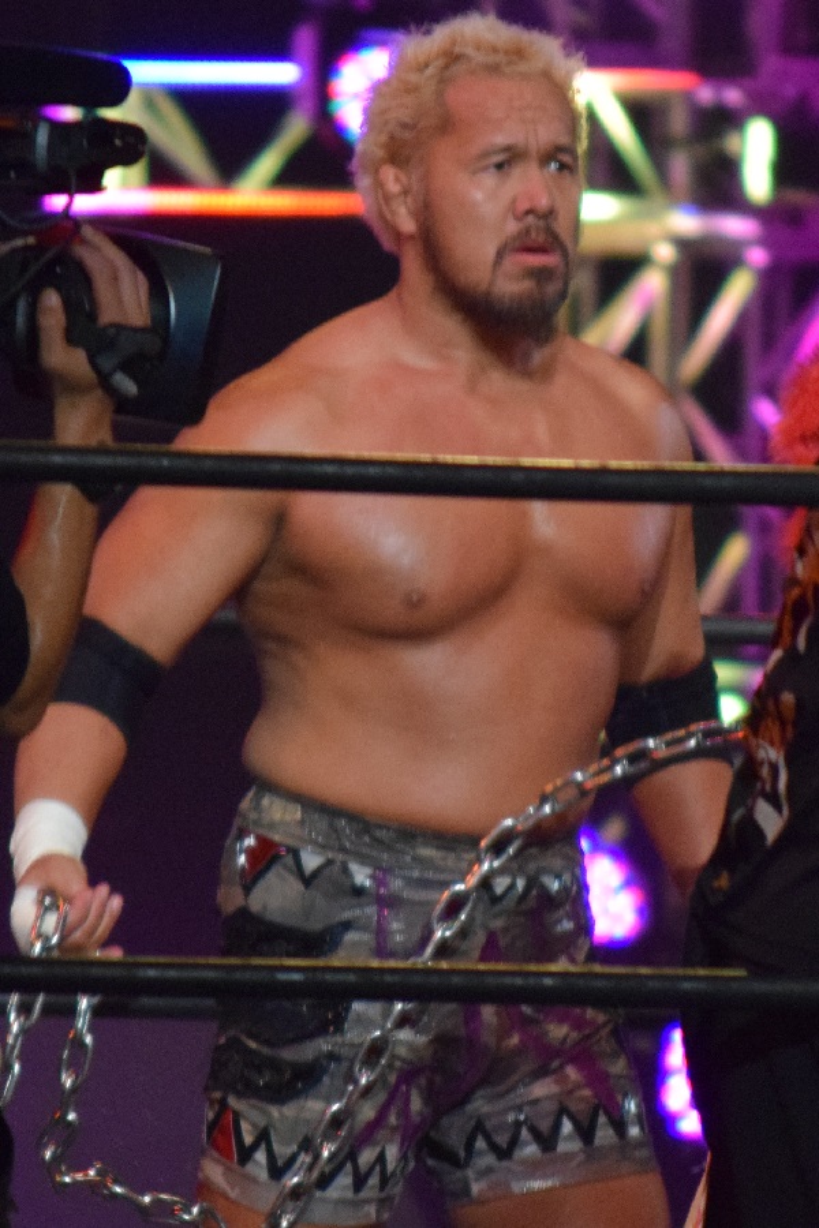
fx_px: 10237
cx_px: 410
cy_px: 614
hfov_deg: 4.6
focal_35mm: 300
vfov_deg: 6.9
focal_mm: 200
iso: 3200
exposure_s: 1/320
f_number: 5.6
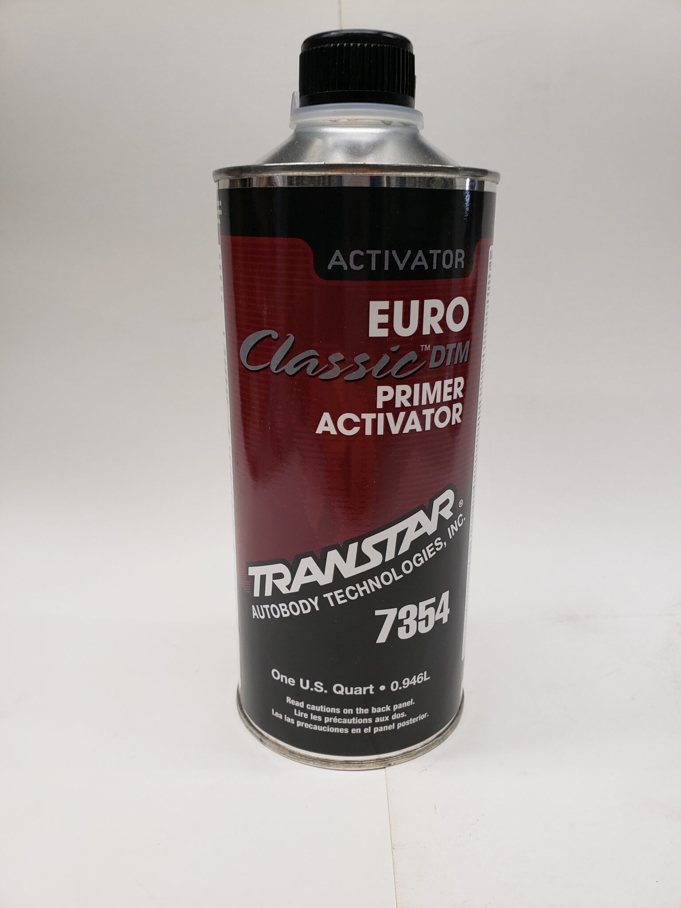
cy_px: 454
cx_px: 340
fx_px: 682
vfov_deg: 67.3
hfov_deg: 53.1
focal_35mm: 26
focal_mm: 4.3
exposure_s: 1/60
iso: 125
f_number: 2.4
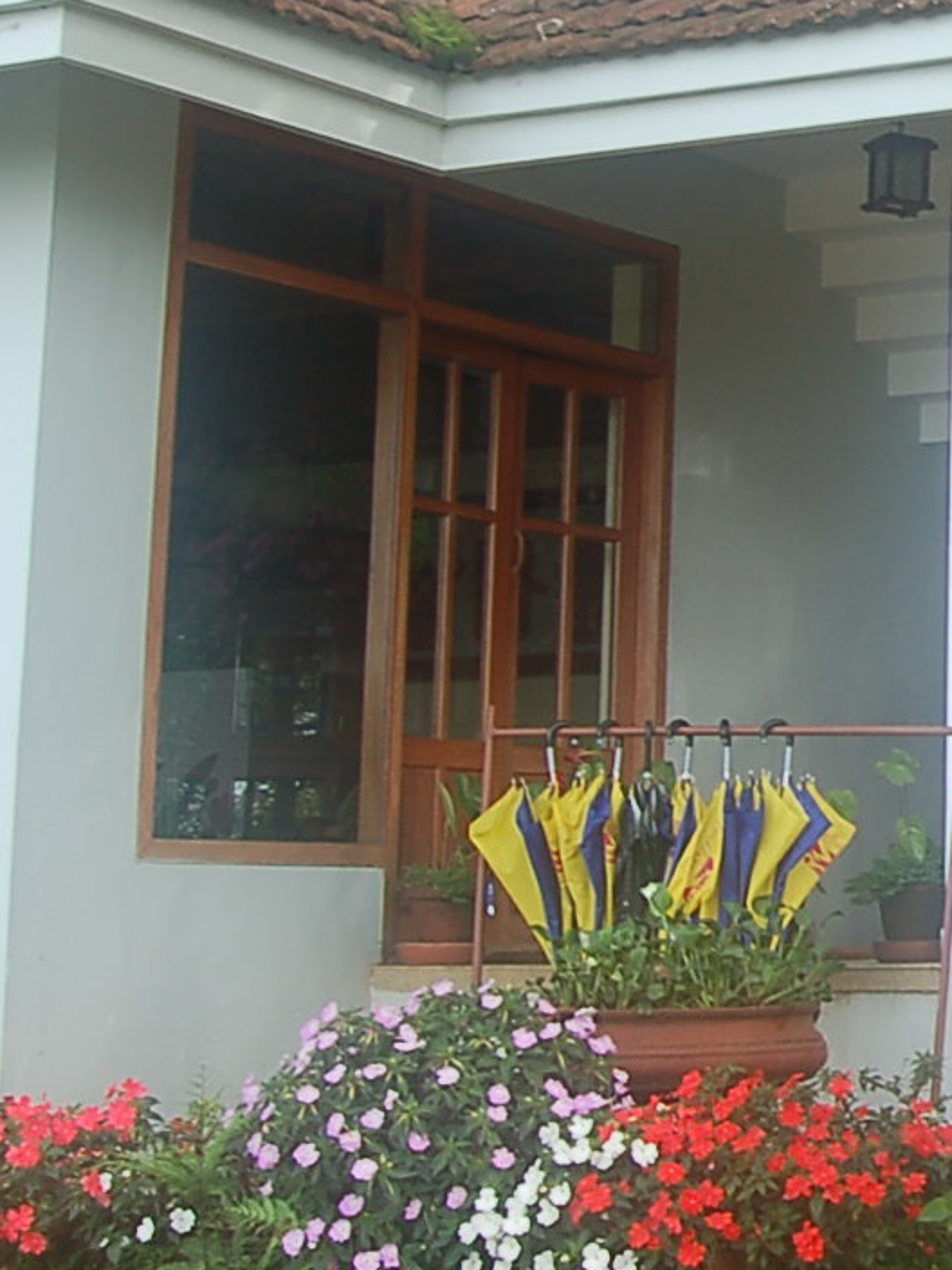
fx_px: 3044
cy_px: 233
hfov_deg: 15.6
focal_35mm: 83
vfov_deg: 23.2
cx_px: 1648
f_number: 7.1
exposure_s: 1/50
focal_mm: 18
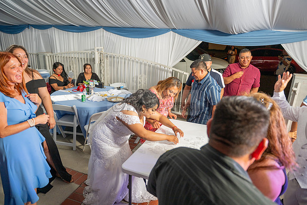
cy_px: 102
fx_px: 205
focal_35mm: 24
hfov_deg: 73.7
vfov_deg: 53.2
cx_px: 154
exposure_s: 1/125
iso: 250
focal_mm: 24
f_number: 2.8
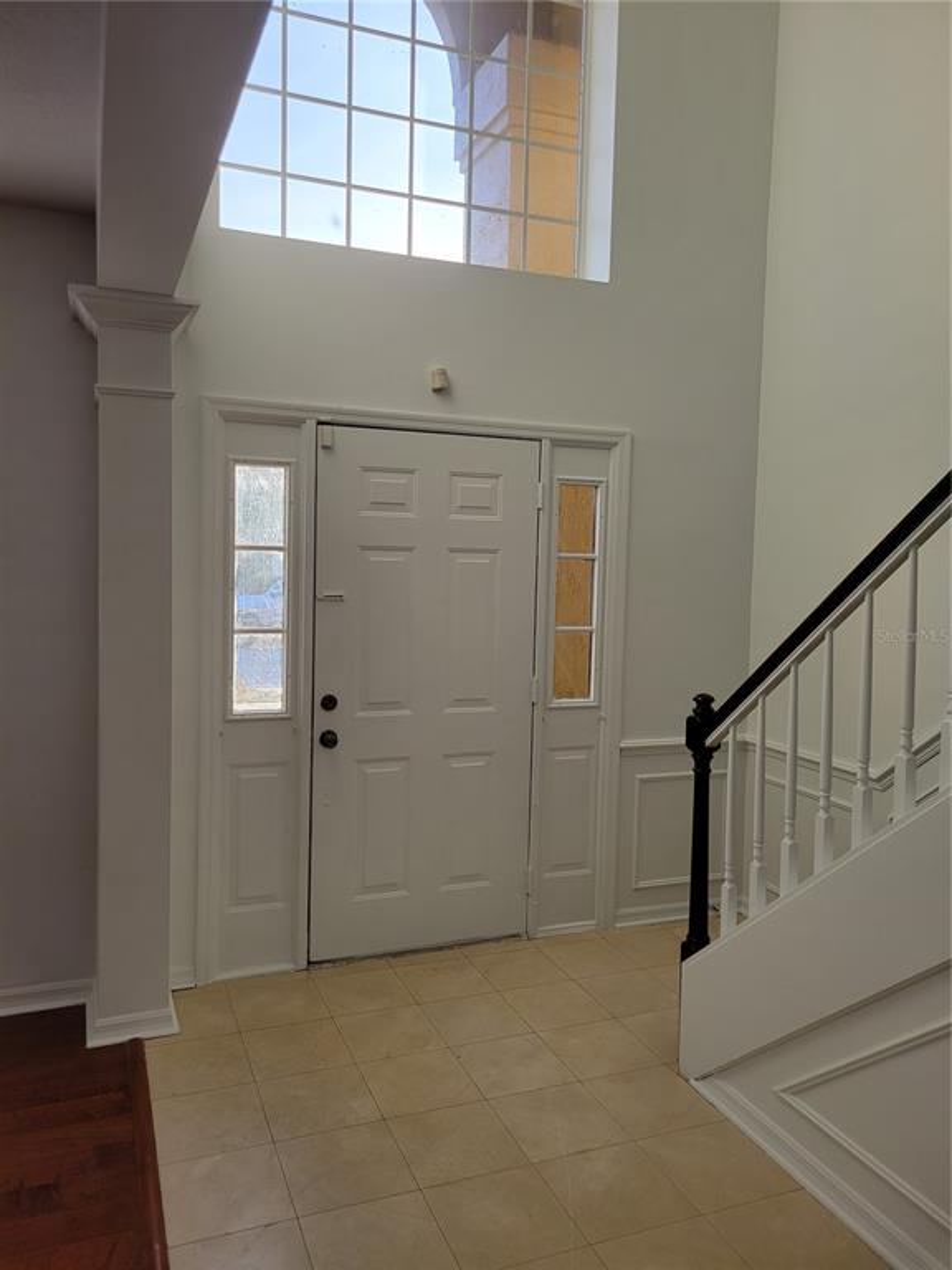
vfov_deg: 67.3
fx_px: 953
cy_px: 635
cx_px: 476
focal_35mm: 26
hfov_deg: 53.1
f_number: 1.8
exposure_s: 1/214
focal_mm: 5.4
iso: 40
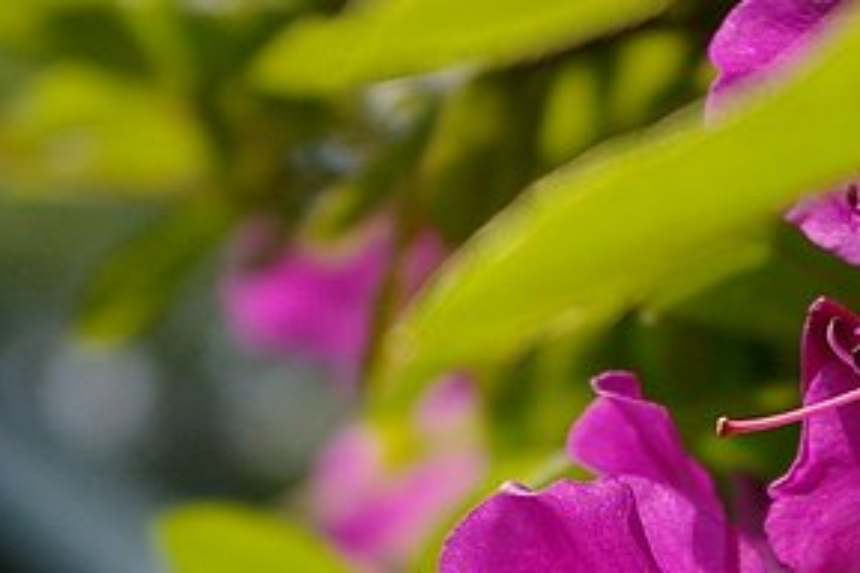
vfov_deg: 4.7
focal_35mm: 294
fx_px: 7018
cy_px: 828
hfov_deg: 7.0
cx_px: 203
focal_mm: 55
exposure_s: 1/1500
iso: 400
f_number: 5.6
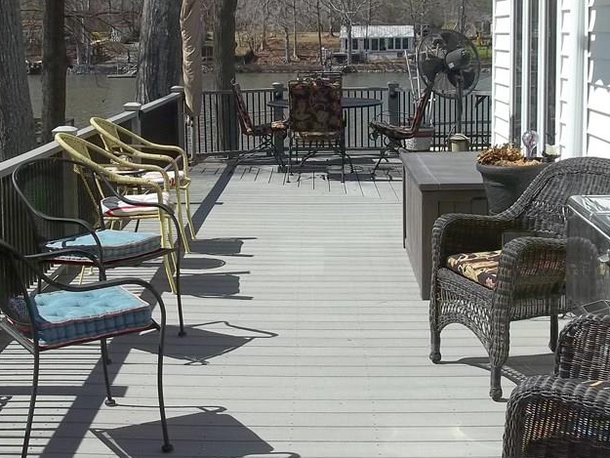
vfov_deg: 24.7
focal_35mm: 59
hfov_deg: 32.6
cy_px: 158
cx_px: 238
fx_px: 1040
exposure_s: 1/200
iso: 64
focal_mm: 6.5
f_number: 8
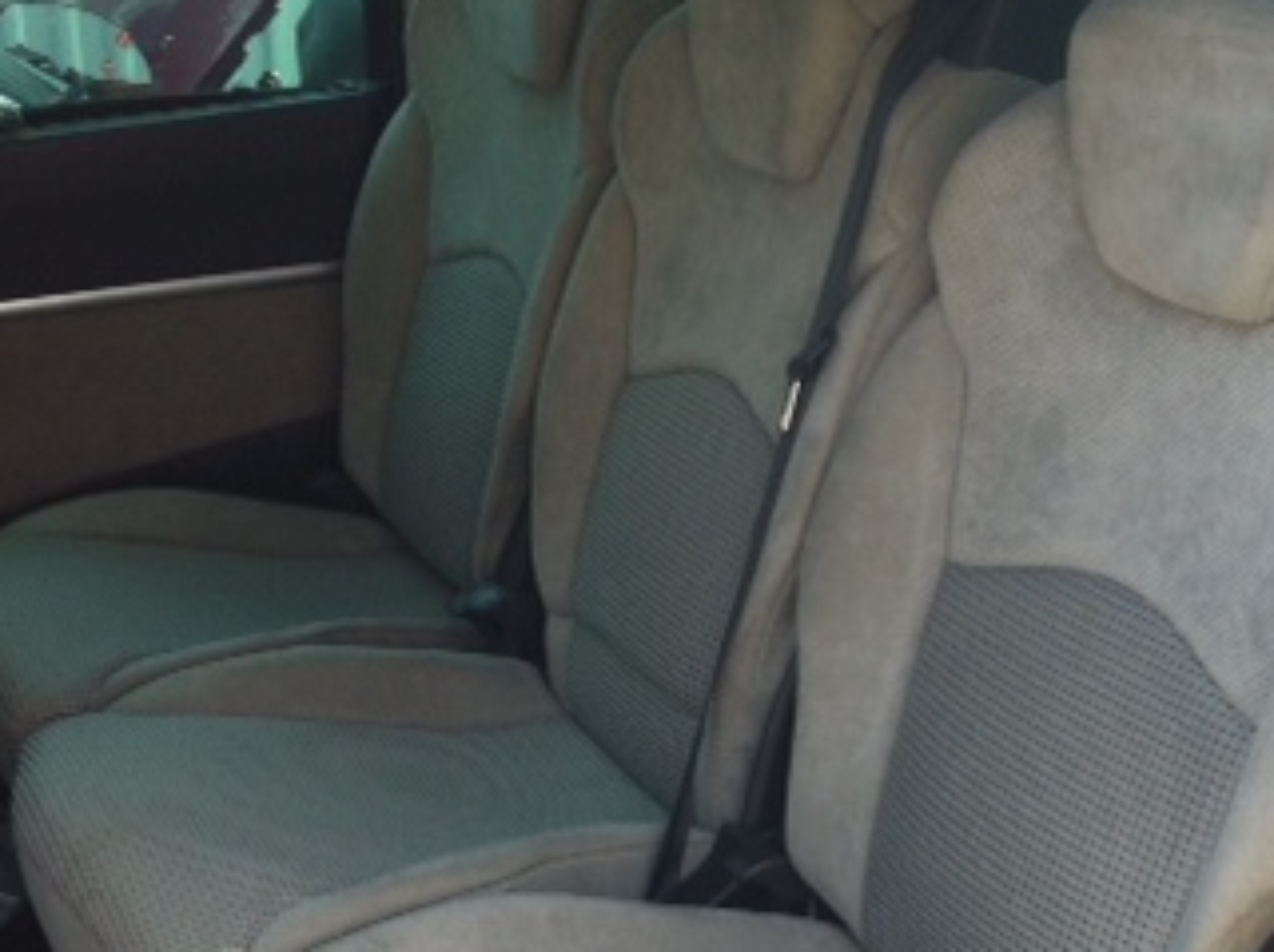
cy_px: 669
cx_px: 697
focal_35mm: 70
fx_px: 2572
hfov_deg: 27.8
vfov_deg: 20.8
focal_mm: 3.85
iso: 100
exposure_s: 1/120
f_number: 2.8
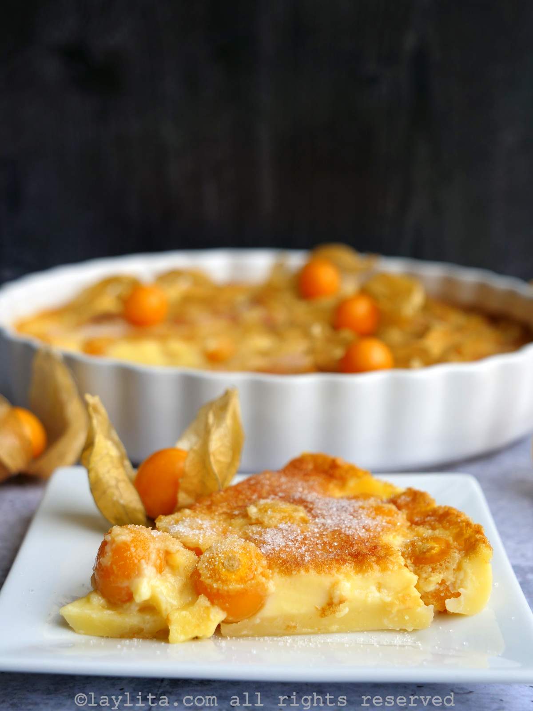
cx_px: 266
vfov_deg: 30.3
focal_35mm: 64
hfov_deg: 22.9
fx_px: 1314
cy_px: 356
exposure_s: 1/80
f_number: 3.8
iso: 200
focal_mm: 32
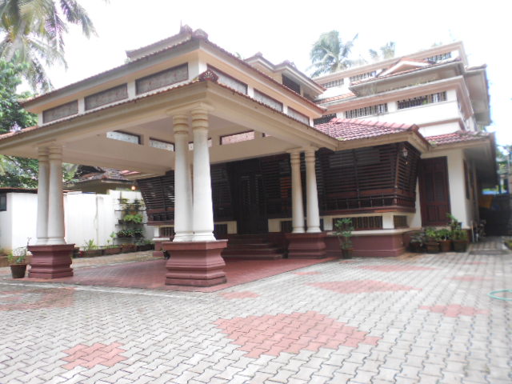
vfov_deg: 53.1
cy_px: 192
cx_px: 256
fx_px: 385
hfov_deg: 67.3
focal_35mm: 26
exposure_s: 1/40
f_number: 3.2
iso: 80
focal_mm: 4.6
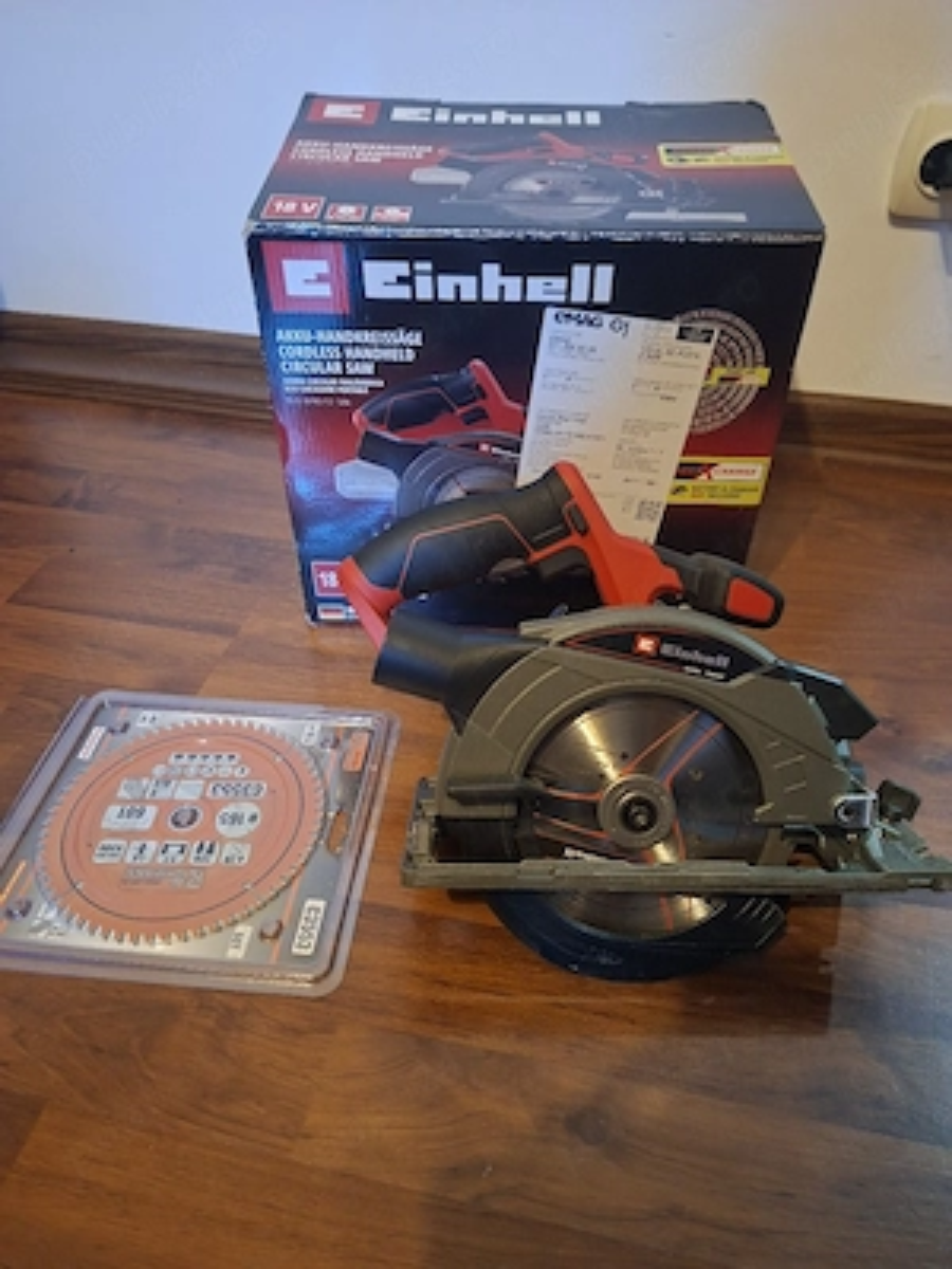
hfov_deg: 58.9
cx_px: 476
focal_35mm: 23
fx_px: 843
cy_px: 634
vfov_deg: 73.9
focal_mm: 5.54
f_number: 1.8
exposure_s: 1/24
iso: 500
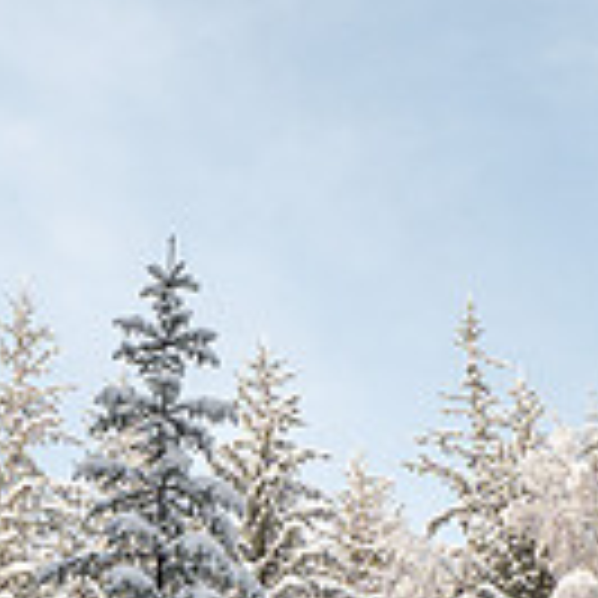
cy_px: 533
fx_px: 2111
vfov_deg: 15.9
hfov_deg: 16.1
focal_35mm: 108
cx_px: 171
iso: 200
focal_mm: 14
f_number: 5
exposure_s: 1/80
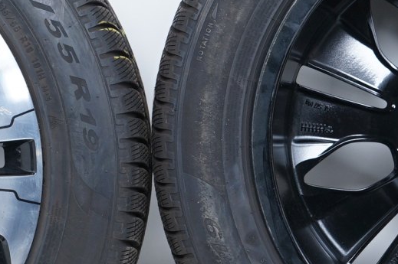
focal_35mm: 111
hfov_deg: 18.4
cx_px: 144
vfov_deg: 12.3
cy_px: 68
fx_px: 1226
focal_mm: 30
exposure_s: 1/100
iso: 250
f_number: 7.1
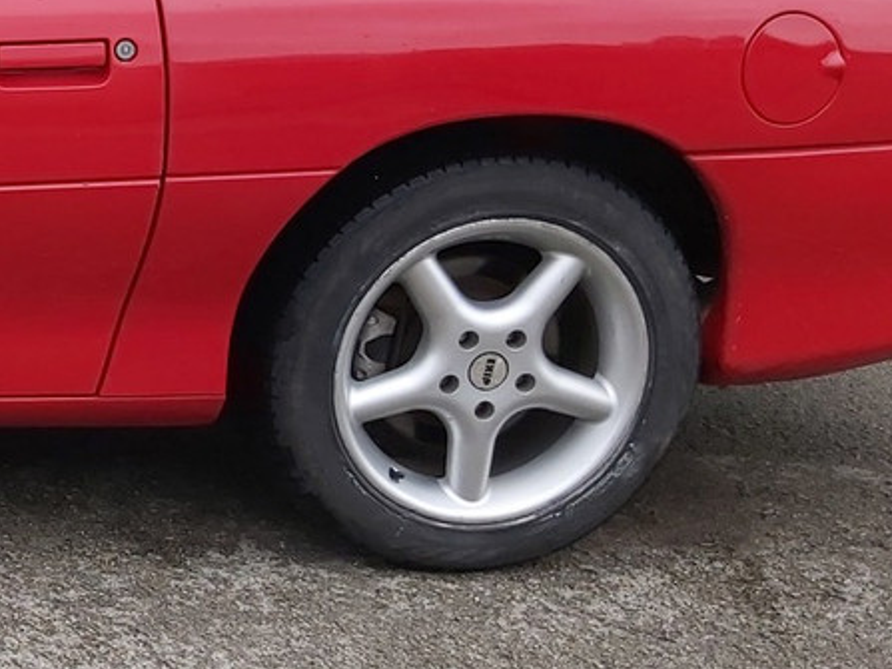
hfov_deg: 18.9
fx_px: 2396
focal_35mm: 93
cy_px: 278
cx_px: -399
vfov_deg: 15.9
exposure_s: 1/831
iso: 64
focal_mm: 3.92
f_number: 1.7
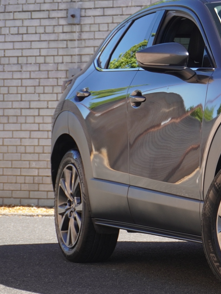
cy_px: 117
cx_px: 348
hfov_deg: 9.0
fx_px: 1370
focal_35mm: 161
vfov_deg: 12.3
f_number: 5.6
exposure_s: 1/160
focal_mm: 46
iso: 250
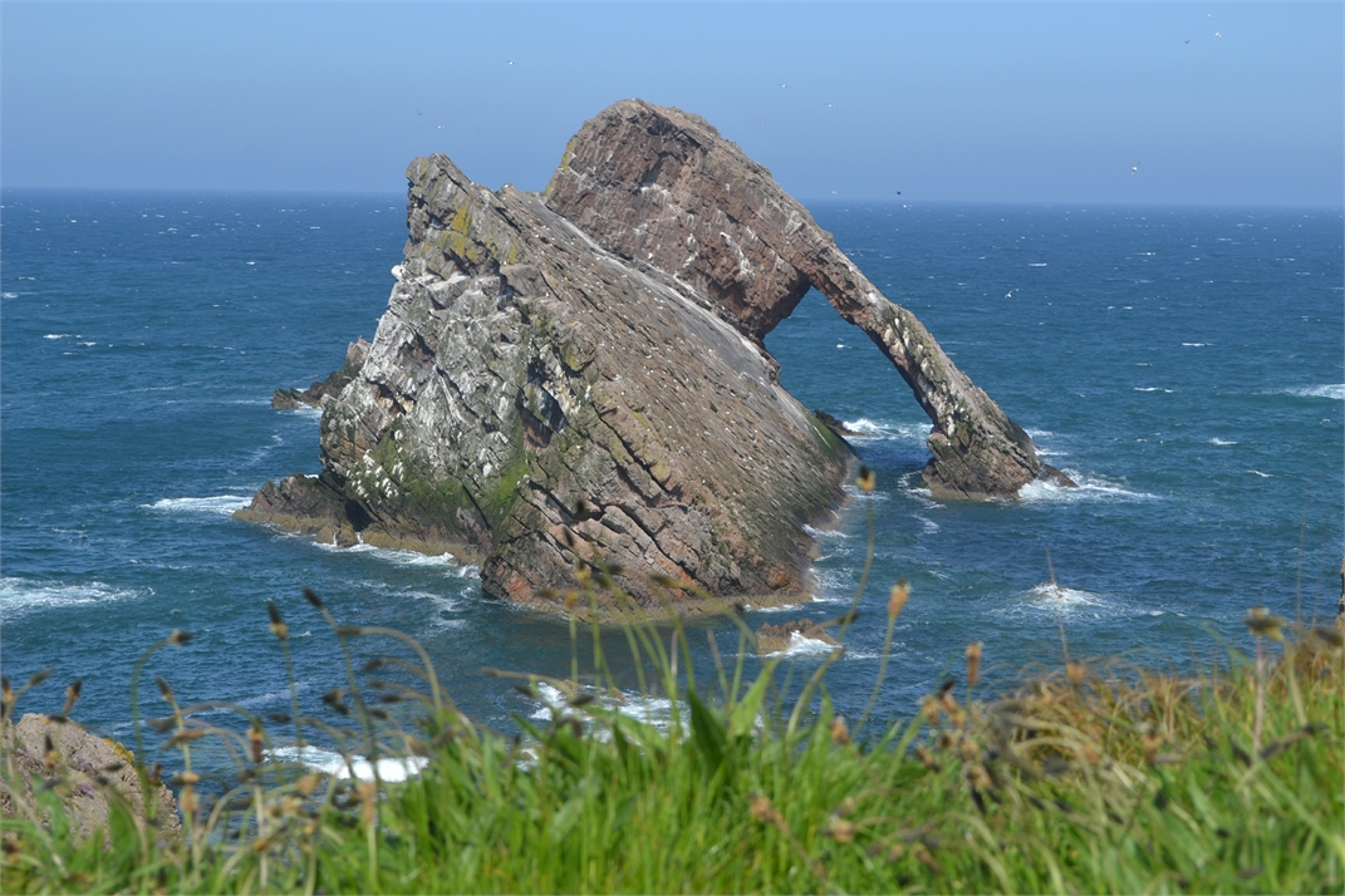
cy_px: 448
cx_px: 672
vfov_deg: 16.6
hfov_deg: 24.6
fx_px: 3082
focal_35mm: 82
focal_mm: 55
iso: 100
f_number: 8
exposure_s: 1/250
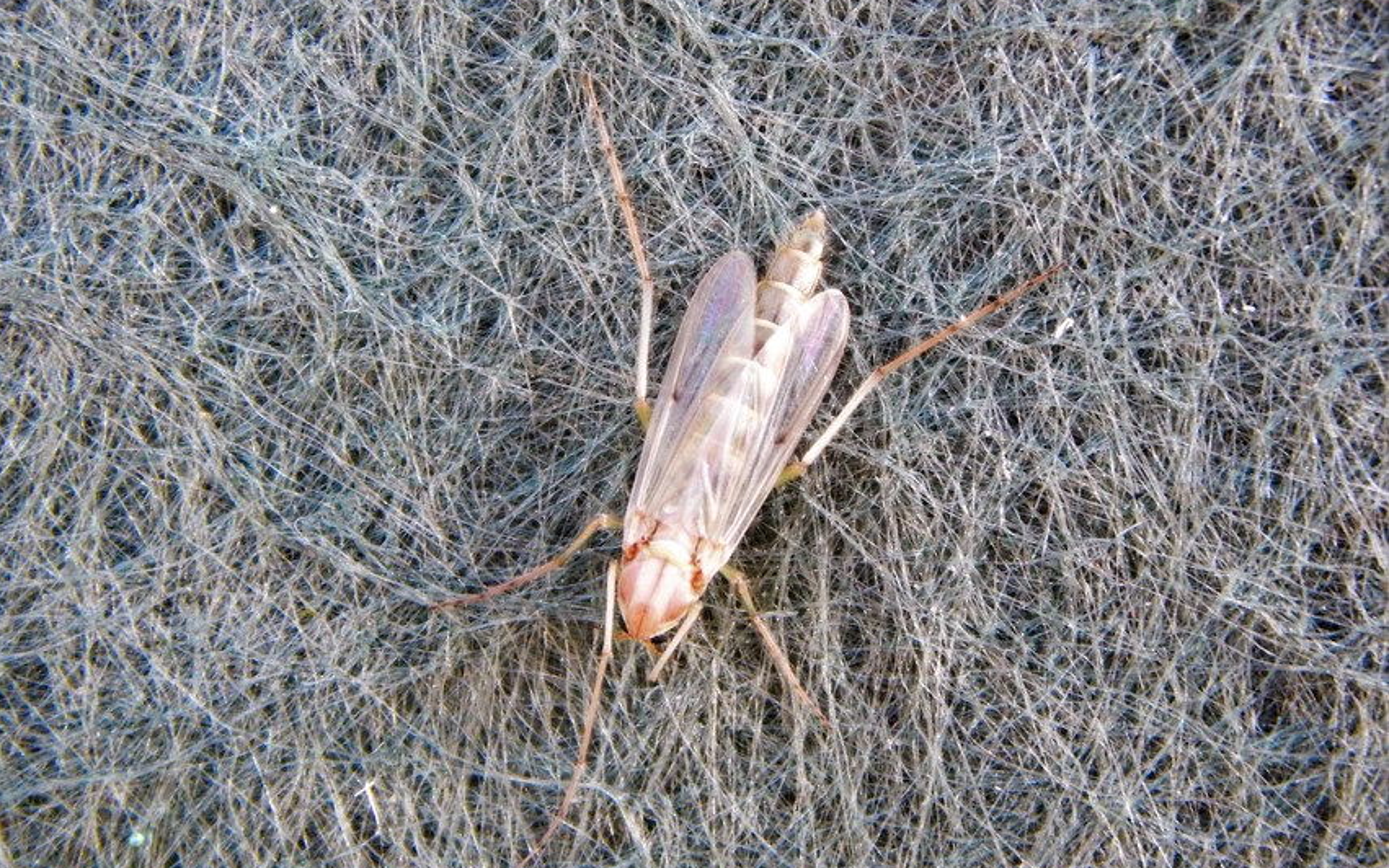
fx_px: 8329
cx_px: 694
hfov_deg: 9.5
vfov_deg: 6.0
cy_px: 447
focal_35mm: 220
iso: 400
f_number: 5.4
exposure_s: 1/100
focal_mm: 37.1
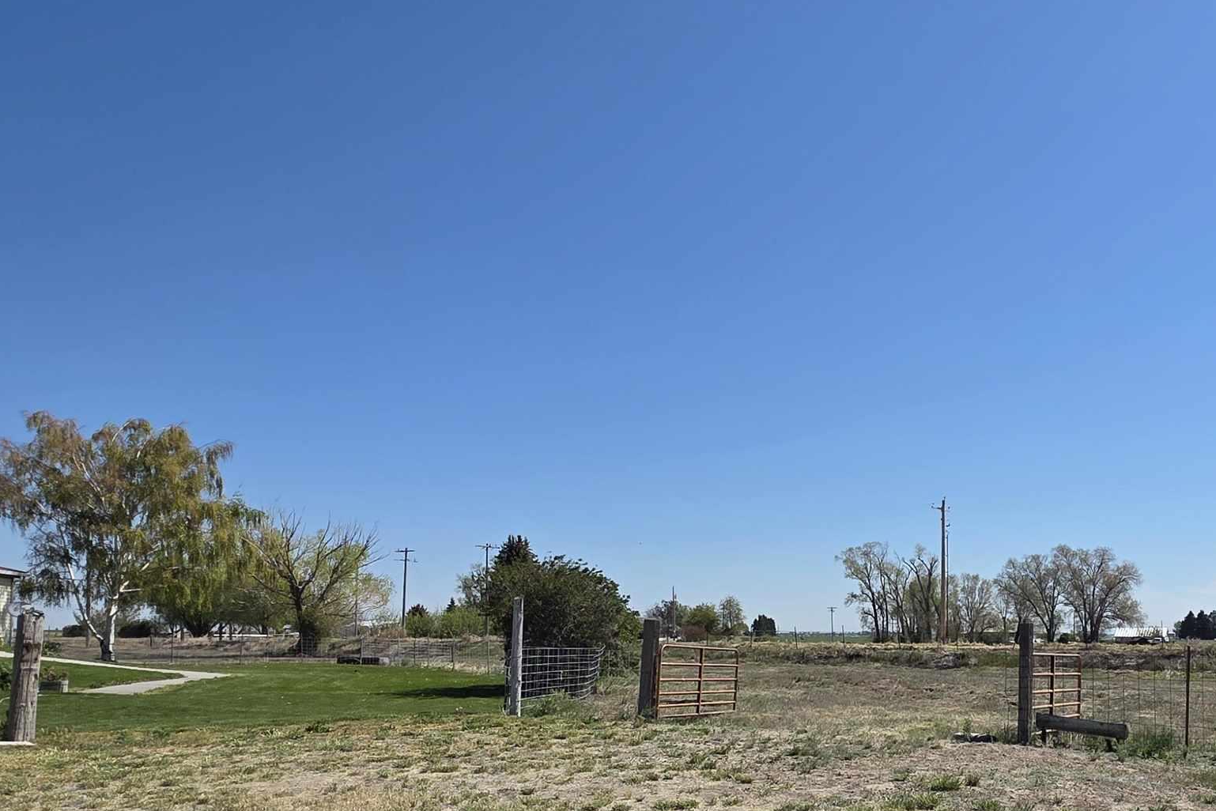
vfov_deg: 46.3
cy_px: 605
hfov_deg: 64.9
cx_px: 846
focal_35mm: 27
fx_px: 912
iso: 40
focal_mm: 2.2
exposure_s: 1/3100
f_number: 1.9
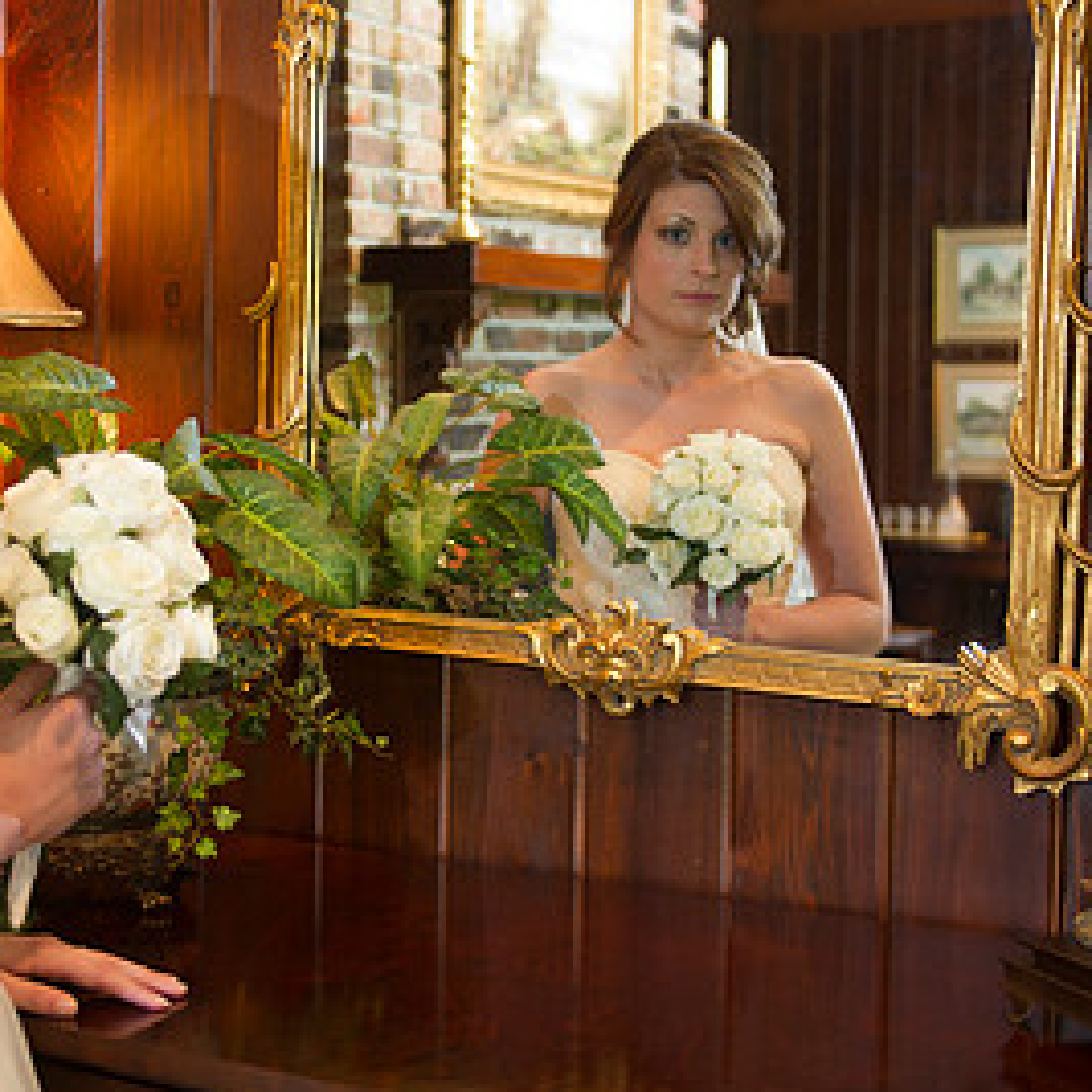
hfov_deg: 28.9
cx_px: 352
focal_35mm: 59
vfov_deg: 29.1
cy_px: 495
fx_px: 2106
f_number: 2.8
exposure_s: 1/100
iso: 1250
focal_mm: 32
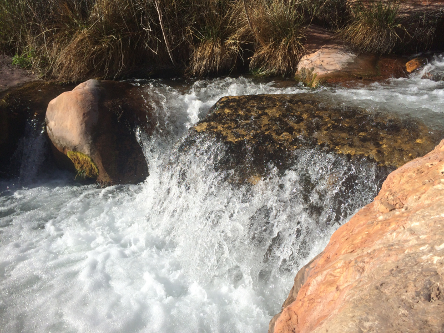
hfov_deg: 60.0
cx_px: 222
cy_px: 166
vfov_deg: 46.8
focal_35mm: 30
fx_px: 385
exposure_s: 1/2740
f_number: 2.2
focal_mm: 4.12
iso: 40
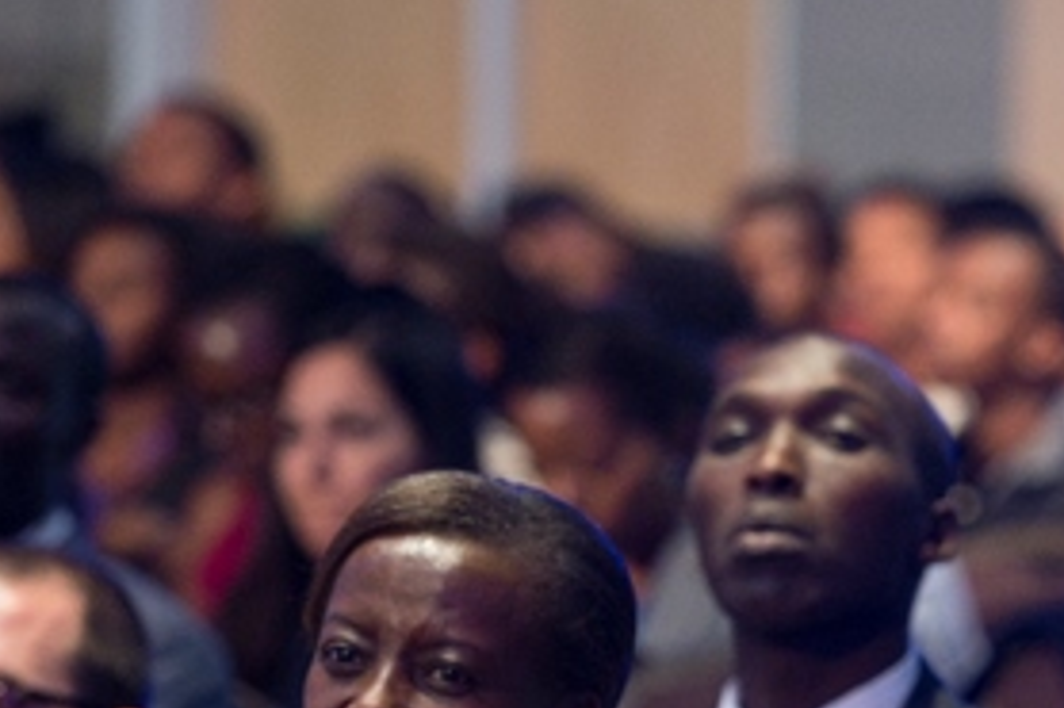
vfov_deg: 3.4
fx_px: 11903
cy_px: 930
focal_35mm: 403
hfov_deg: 5.1
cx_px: 1259
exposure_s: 1/100
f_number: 3.2
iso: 2500
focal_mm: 140
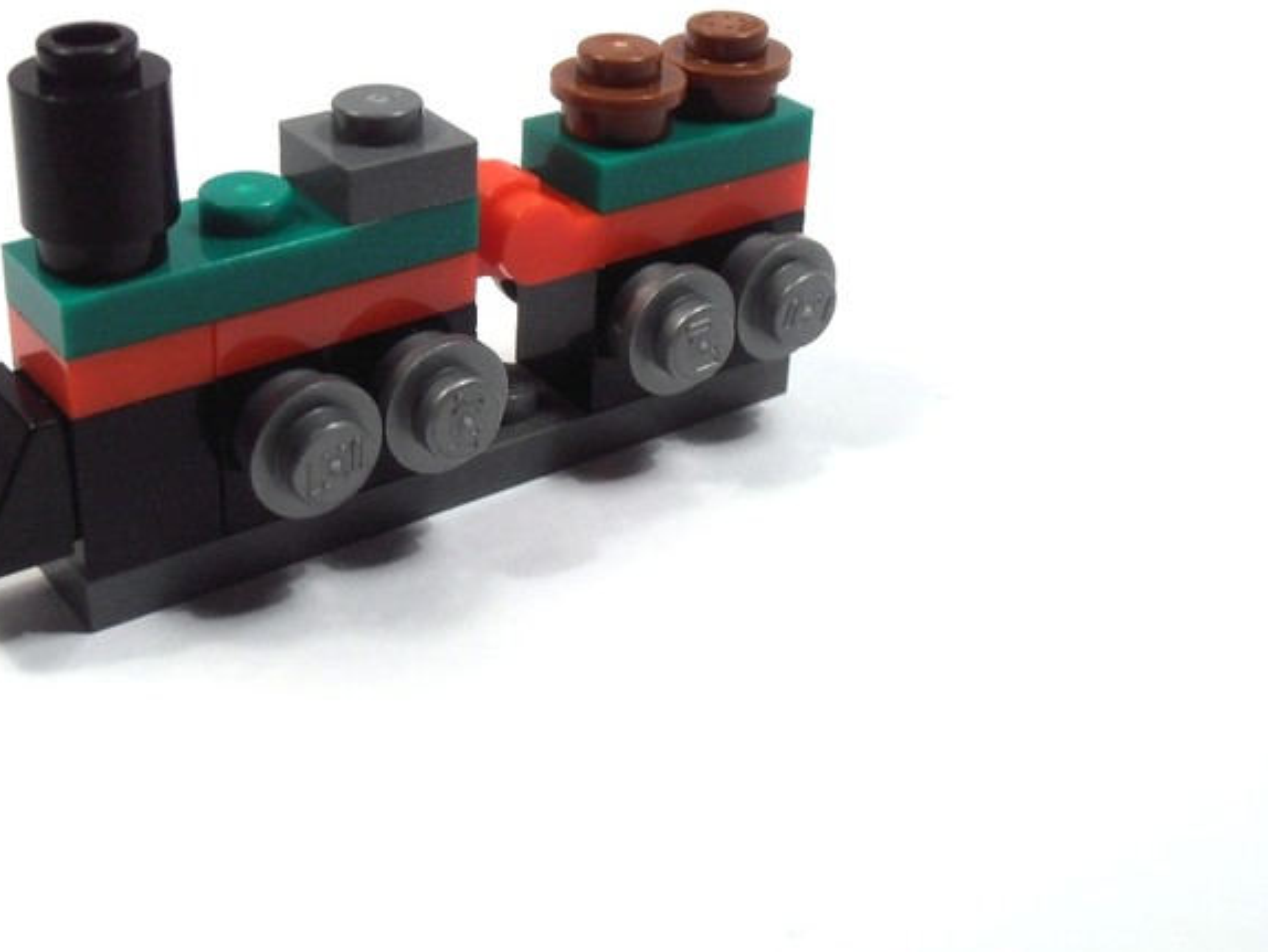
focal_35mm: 58
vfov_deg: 25.1
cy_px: 315
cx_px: 451
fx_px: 2125
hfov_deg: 33.0
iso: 80
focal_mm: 6.61
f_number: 3.9
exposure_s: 1/80
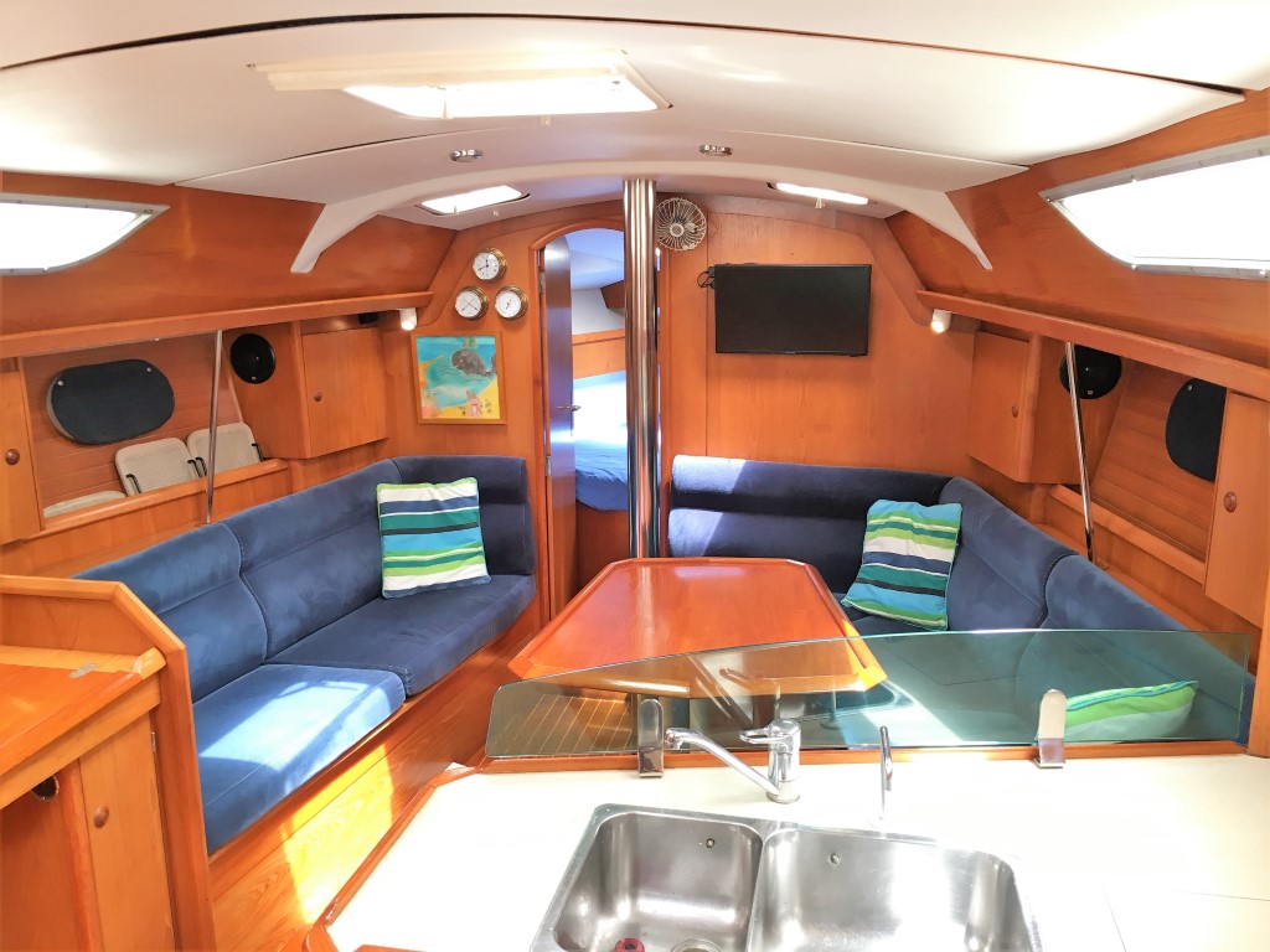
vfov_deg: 48.2
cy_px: 476
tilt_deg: -12.5
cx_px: 635
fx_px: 1064
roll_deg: +0.7
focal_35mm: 29
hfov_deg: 61.7
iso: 32
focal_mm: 4.15
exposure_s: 1/33
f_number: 2.2
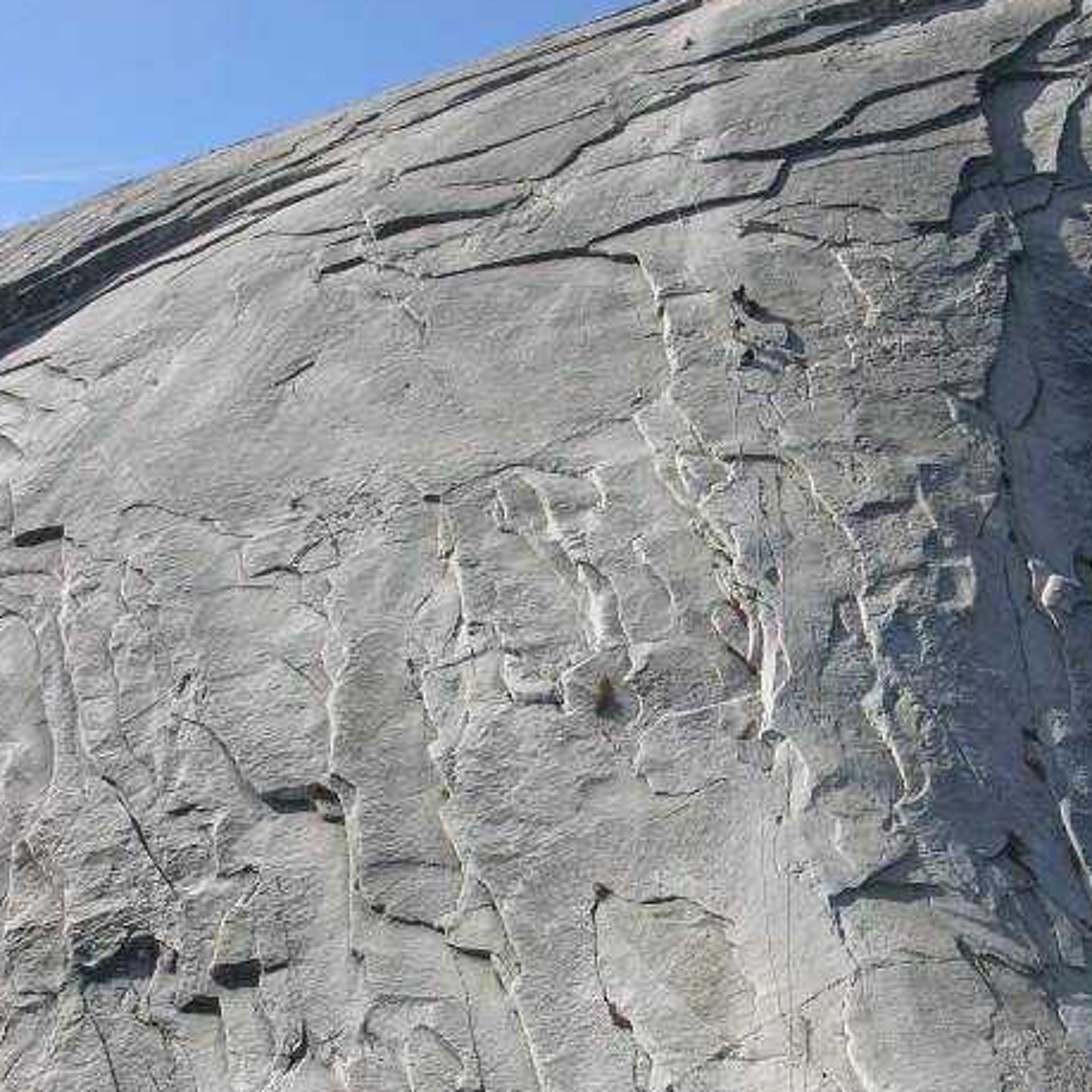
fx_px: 2641
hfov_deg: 23.4
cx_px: 554
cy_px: 783
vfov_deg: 23.2
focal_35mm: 74
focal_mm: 12.7
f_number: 6
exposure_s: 1/234
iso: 50
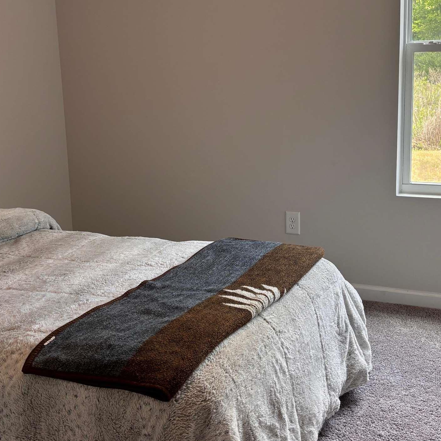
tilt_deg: -11.3
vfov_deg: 34.0
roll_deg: +1.5
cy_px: 195
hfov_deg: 34.0
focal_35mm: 50
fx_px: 721
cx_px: 245
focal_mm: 5.96
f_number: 1.6
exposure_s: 1/120
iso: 50
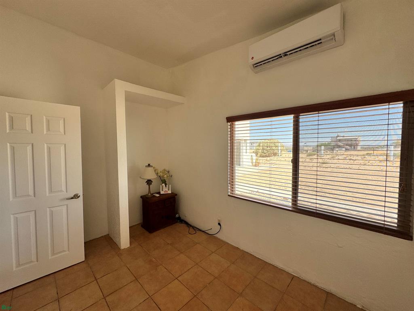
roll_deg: +0.1
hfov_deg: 102.1
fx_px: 167
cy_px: 156
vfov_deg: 85.7
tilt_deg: -2.9
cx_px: 207
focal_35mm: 14
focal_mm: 2.22
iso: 40
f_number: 2.2
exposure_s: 1/384
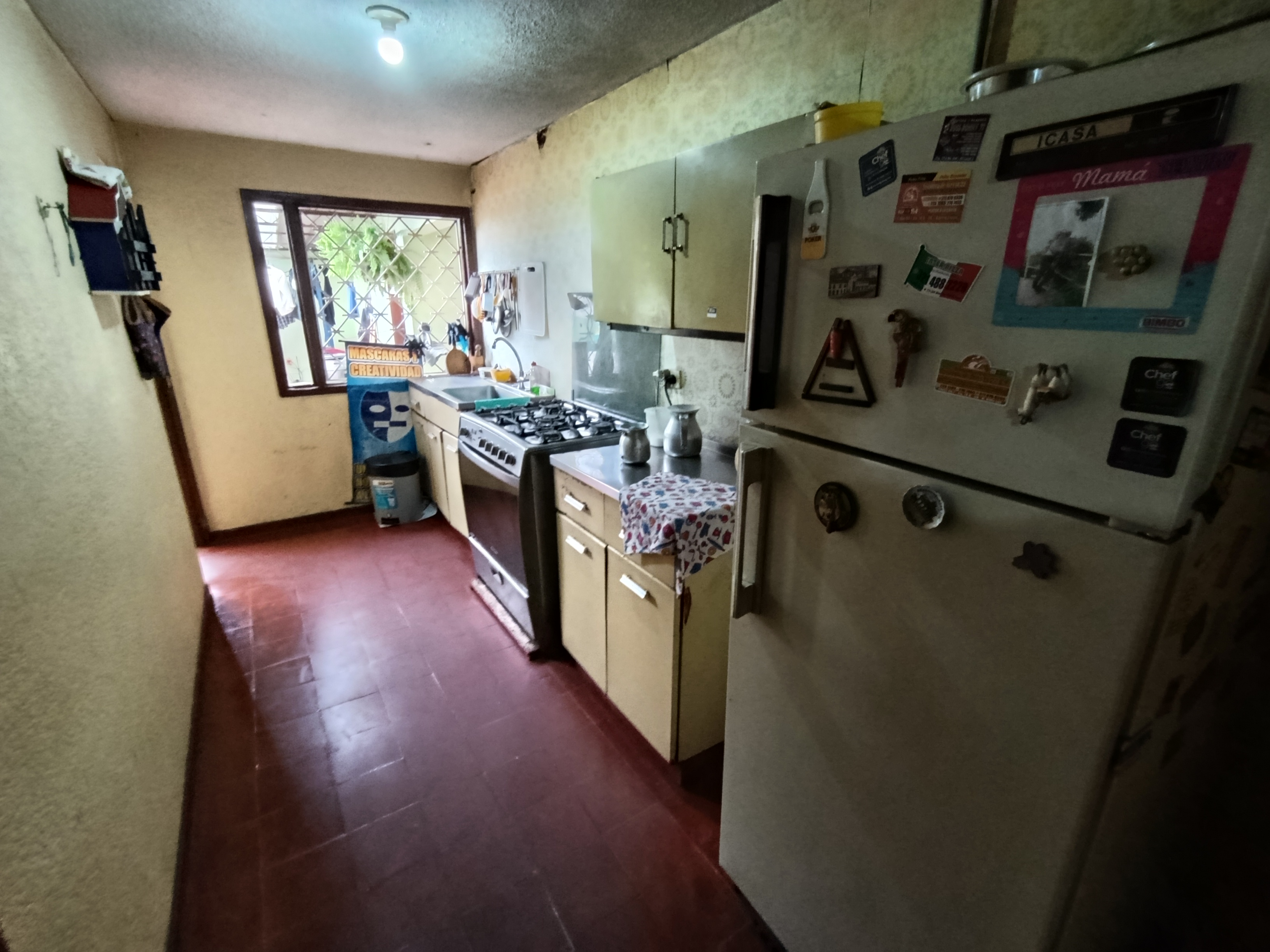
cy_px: 476
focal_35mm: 15
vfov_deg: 81.7
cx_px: 635
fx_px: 550
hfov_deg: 98.2
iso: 522
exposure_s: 1/30
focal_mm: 1.65
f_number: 2.2
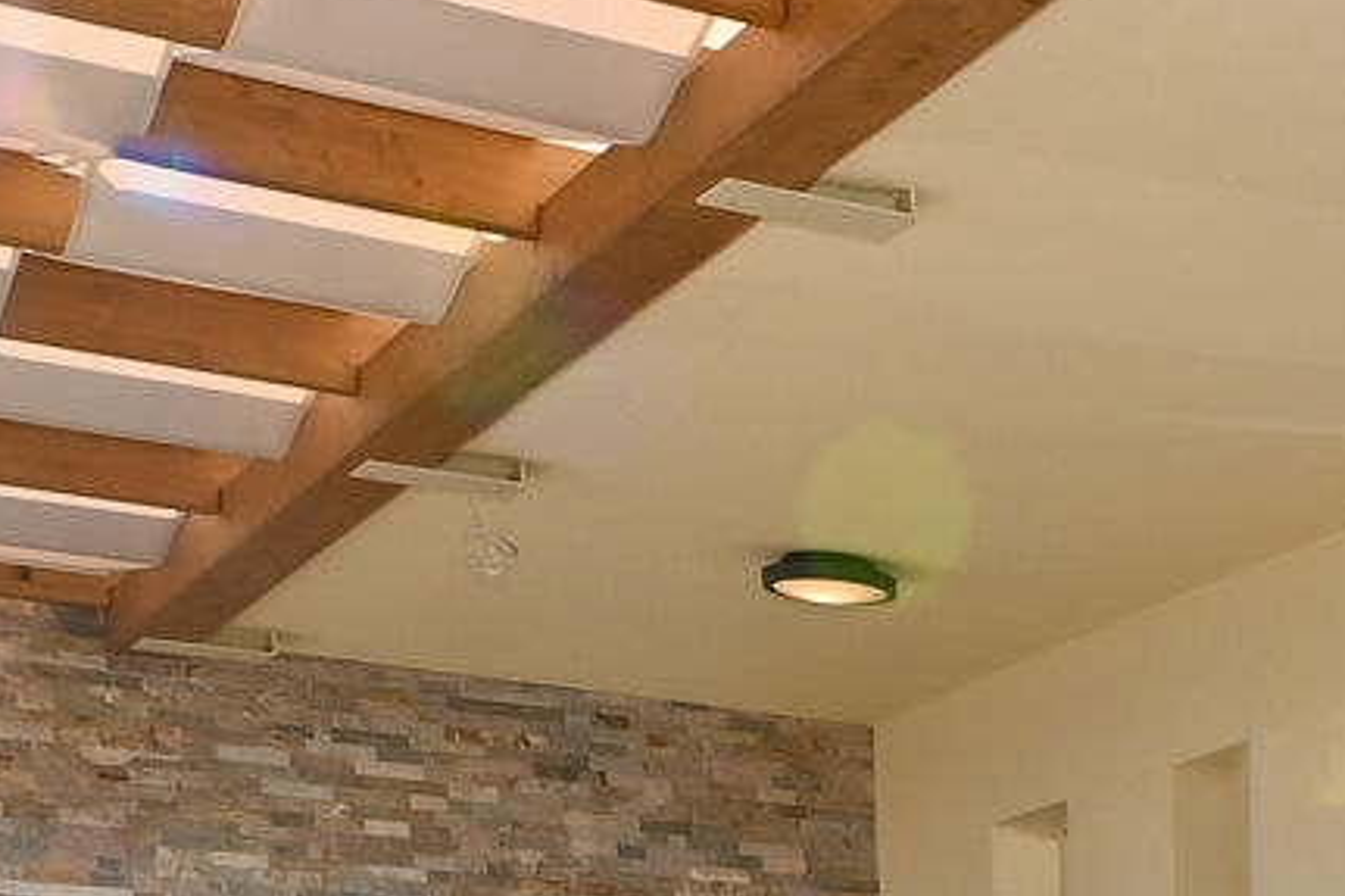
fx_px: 3398
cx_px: 2990
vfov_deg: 13.7
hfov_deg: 15.5
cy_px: 1534
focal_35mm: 91
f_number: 9
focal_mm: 14
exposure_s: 1/200
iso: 100
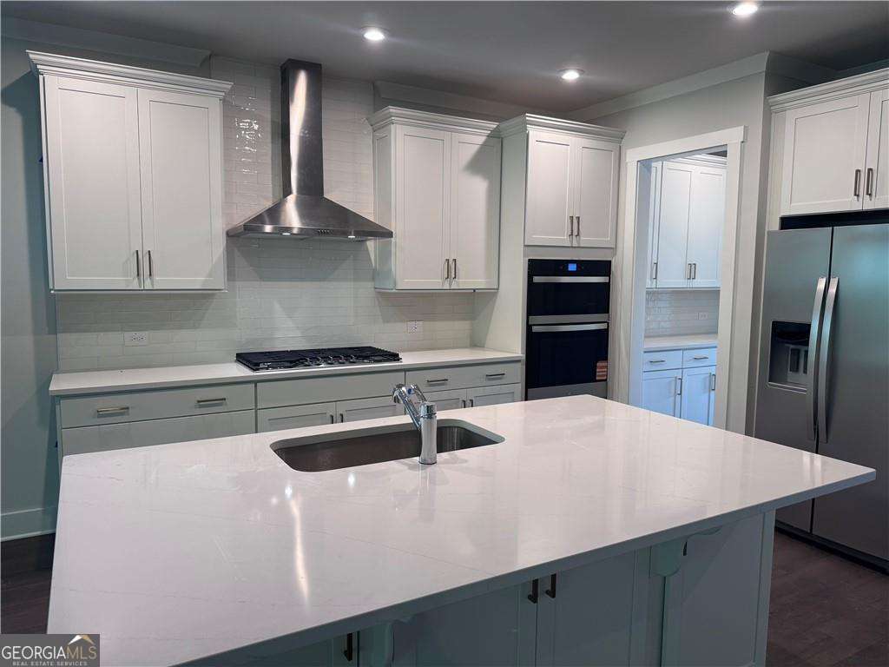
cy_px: 334
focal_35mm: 24
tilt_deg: -6.3
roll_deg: -0.5
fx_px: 616
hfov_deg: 71.6
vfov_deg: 56.8
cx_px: 444
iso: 100
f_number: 1.78
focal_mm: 6.76
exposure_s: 1/120
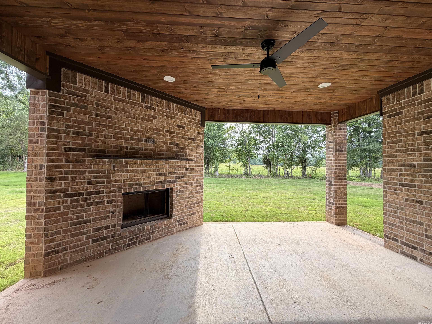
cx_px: 216
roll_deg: -0.3
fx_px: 175
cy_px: 162
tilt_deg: +1.2
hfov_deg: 102.1
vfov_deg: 85.7
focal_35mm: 14
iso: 50
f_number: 2.2
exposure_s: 1/279
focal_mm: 2.22
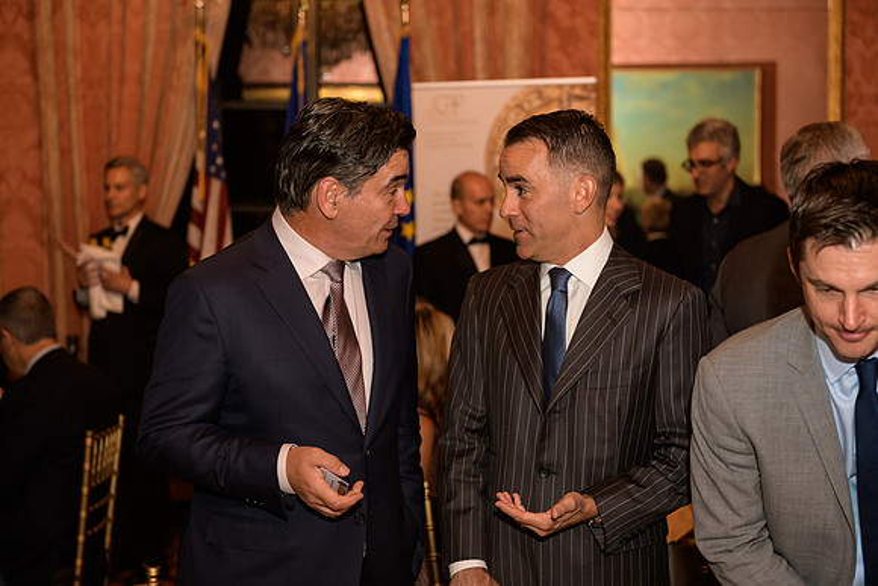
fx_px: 1464
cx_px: 439
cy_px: 293
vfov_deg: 22.6
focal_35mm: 60
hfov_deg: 33.4
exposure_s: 1/100
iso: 1000
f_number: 3.2
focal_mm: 60
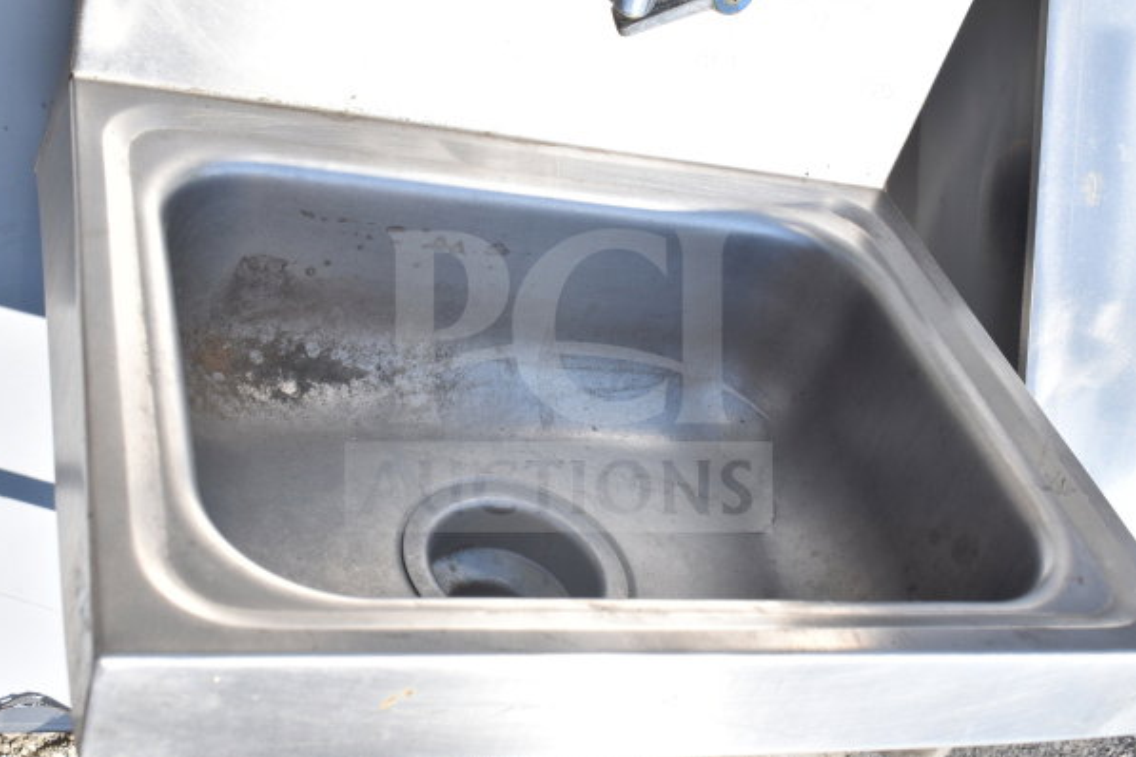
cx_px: 558
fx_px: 1499
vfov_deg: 28.4
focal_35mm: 48
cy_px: 381
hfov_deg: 41.5
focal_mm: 31
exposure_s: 1/320
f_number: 9
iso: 200
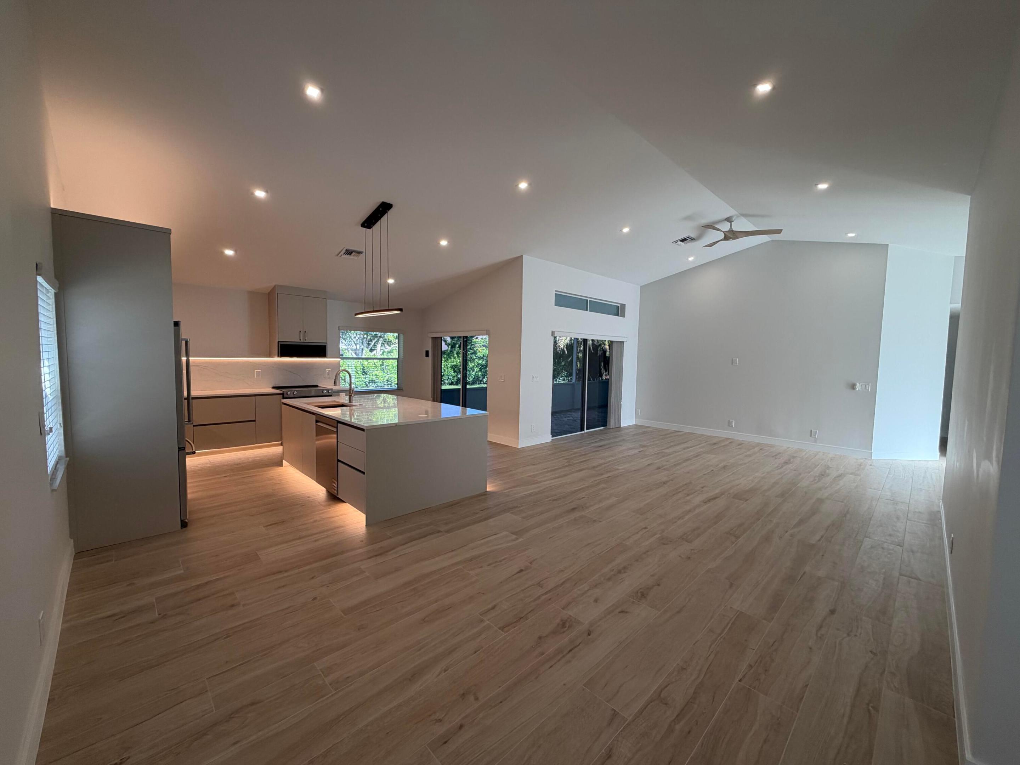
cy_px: 382
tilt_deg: -5.2
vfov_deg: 85.7
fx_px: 413
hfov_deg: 102.1
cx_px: 510
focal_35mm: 14
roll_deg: -1.2
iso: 100
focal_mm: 2.22
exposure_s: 1/120
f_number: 2.2
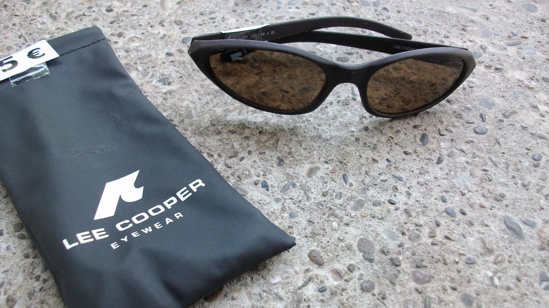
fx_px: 509
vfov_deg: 33.6
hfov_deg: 56.6
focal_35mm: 35
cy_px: 185
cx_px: 274
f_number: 2.9
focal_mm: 5.7
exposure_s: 1/40
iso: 86
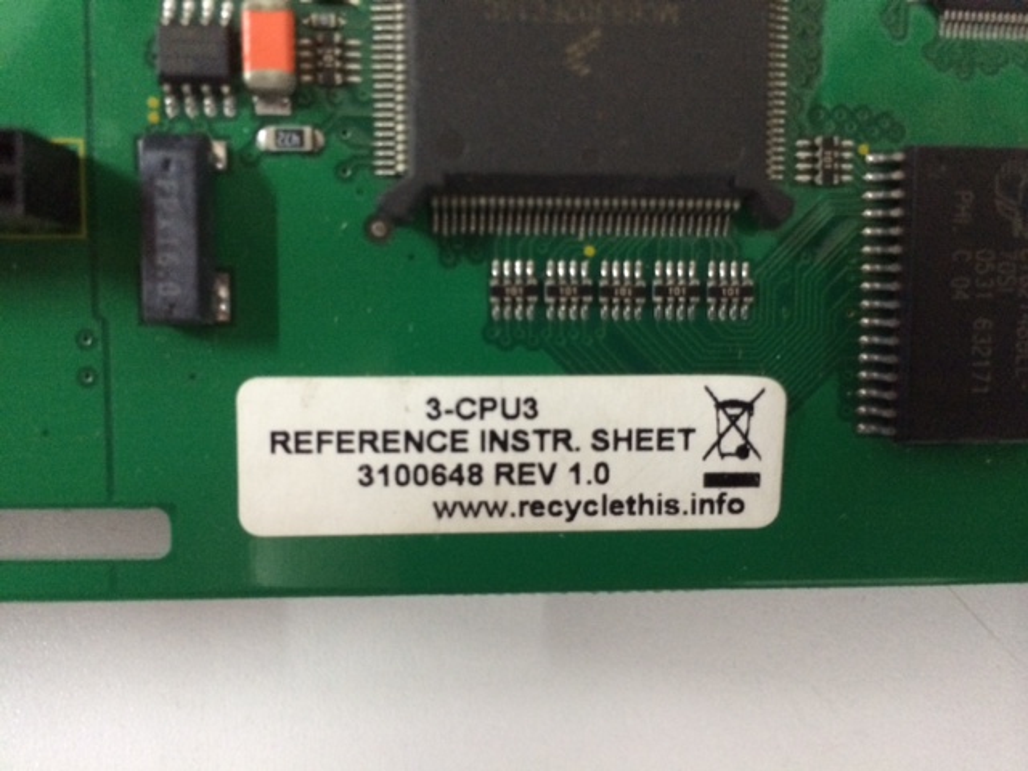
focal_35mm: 30
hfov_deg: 60.0
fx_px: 891
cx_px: 514
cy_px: 386
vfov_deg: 46.8
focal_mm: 4.12
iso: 400
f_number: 2.2
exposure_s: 1/15
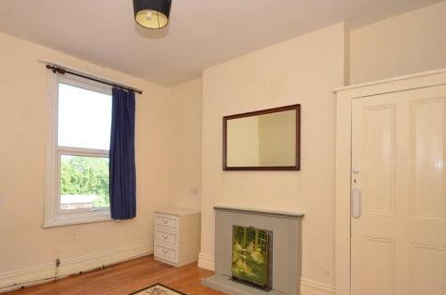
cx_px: 186
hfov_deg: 80.7
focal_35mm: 21
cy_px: 165
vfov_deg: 59.0
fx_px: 259
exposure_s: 1/100
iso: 200
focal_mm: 10
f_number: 5
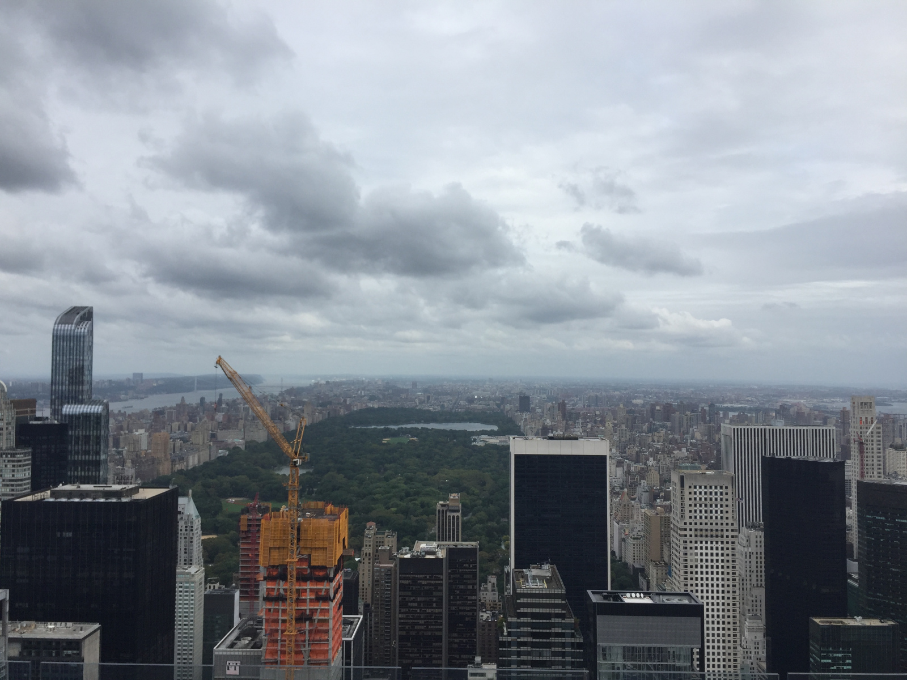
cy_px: 340
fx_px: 760
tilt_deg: +2.8
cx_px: 454
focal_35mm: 29
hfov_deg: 61.7
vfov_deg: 48.2
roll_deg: -0.7
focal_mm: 4.15
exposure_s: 1/2475
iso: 32
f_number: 2.2
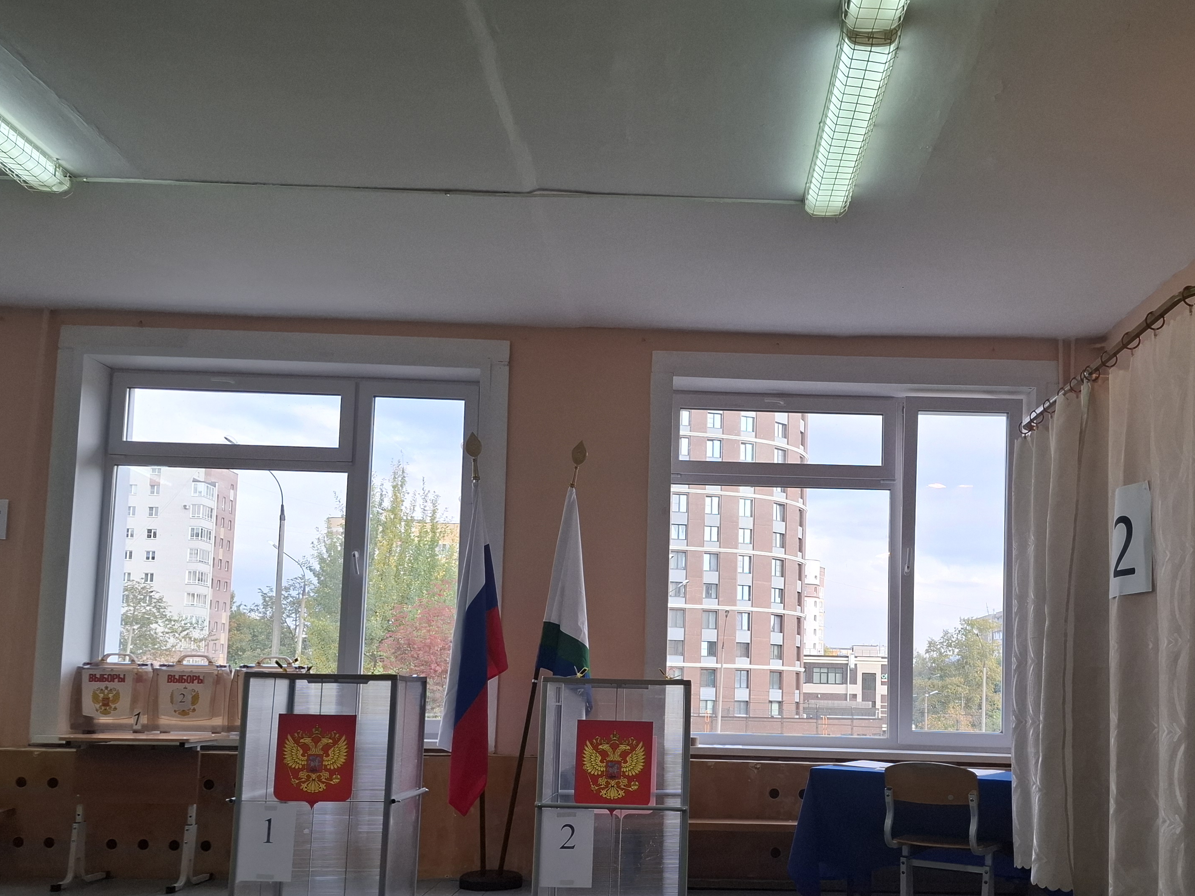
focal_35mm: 33
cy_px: 573
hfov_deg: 54.8
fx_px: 1139
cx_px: 739
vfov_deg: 42.5
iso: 50
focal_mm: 5.54
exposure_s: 1/186
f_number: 1.8
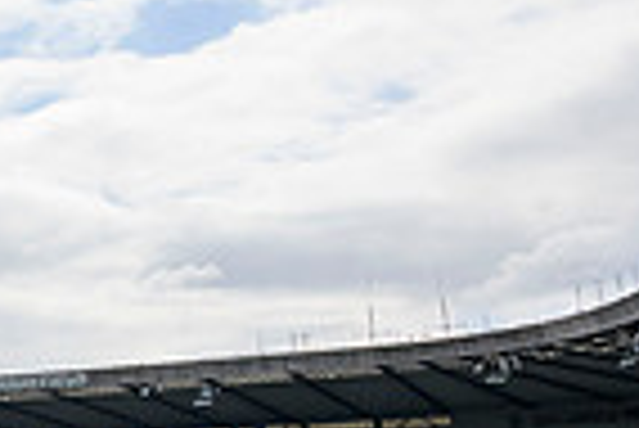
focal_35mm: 98
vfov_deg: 13.7
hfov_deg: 16.0
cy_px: 466
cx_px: -652
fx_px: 1741
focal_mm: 24
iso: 500
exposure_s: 1/1250
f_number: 8
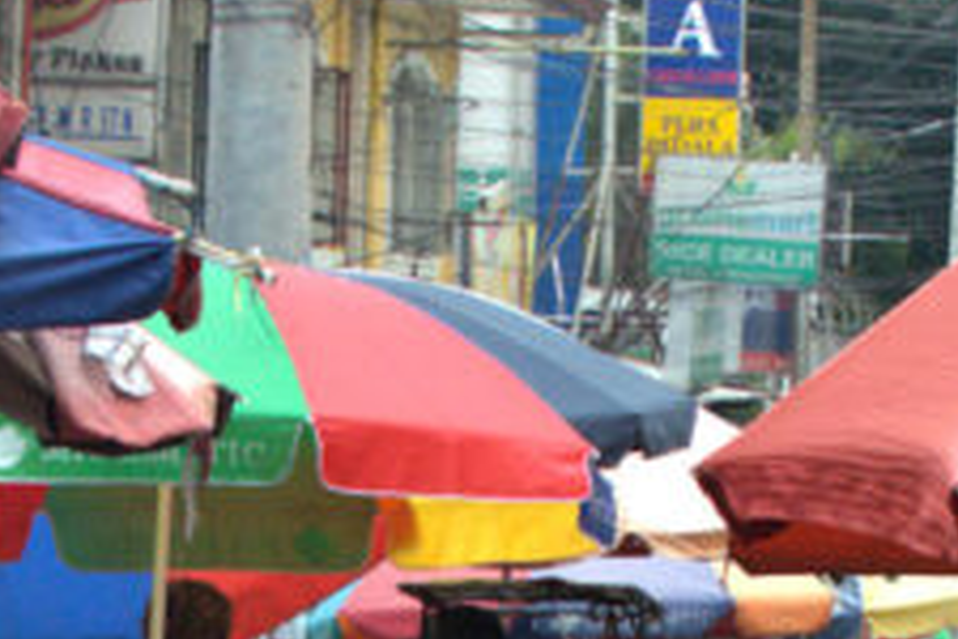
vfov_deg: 5.7
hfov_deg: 8.6
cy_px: 980
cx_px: 532
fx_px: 6367
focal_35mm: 239
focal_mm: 35
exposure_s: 1/400
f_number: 7.1
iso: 400
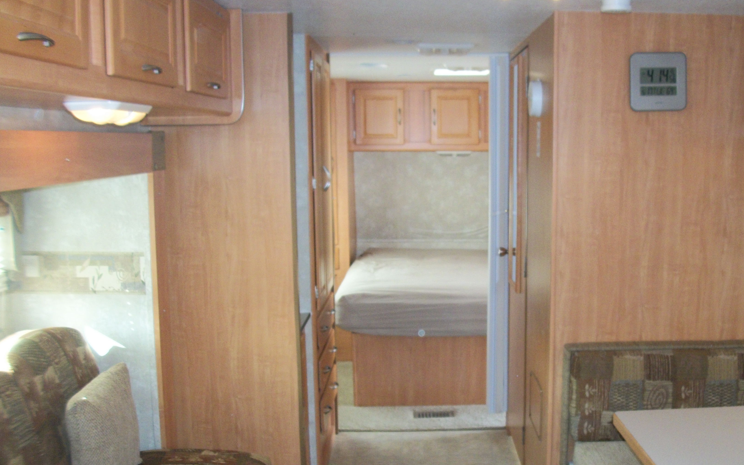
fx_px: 852
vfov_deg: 30.2
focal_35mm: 42
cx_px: 443
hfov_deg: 46.9
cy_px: 323
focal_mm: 5.7
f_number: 2.9
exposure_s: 1/30
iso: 160
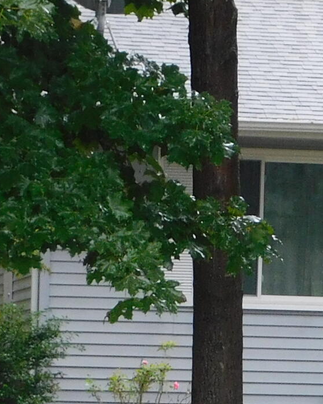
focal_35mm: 334
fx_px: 3990
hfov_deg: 4.5
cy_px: 283
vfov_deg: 5.8
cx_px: 727
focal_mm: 14.2
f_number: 4.4
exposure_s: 1/60
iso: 220
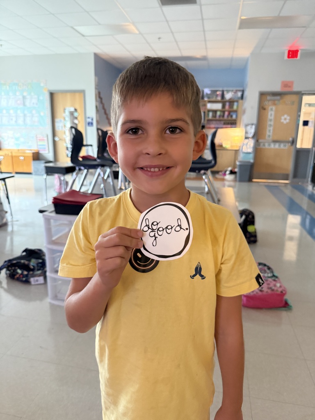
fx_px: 291
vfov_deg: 71.6
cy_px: 210
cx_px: 158
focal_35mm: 24
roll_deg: -1.7
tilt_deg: -14.3
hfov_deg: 56.8
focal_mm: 6.76
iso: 800
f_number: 1.78
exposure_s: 1/60
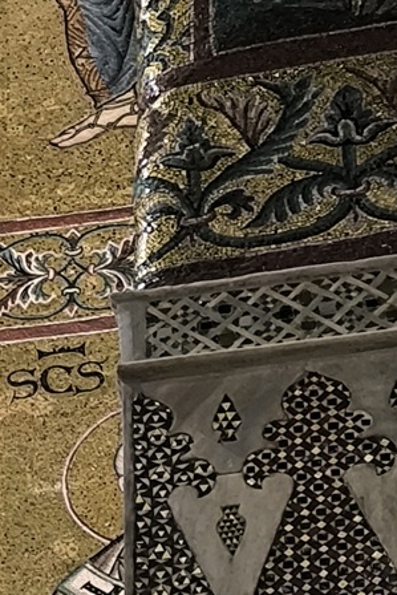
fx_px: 3438
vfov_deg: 9.8
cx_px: -396
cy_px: 52
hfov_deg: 6.4
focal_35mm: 208
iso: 800
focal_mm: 6.14
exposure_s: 1/50
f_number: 1.65
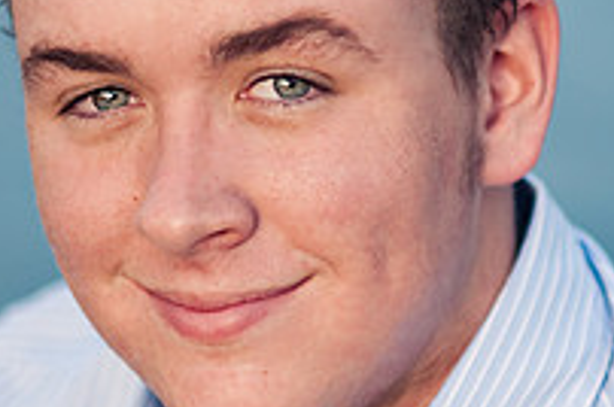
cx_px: 201
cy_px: 179
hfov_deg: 8.4
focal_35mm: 244
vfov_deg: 5.6
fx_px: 4155
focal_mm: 85
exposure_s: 1/1250
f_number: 1.8
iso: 200
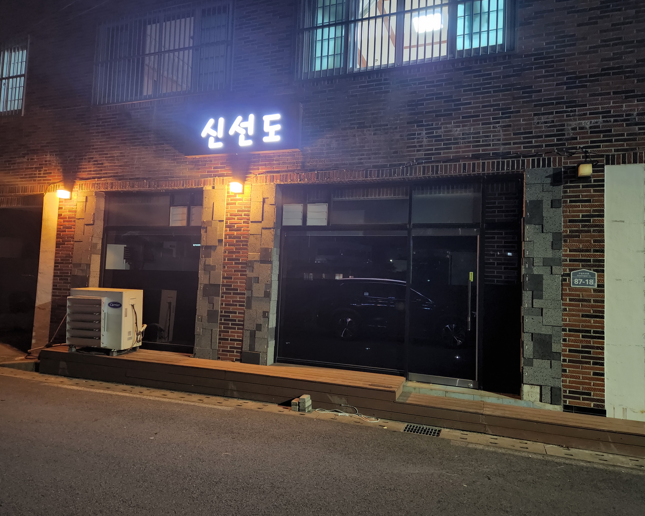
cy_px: 258
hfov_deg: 70.3
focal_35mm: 24
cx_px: 316
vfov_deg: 58.8
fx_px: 458
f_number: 1.8
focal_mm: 5.4
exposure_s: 1/24
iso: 1000
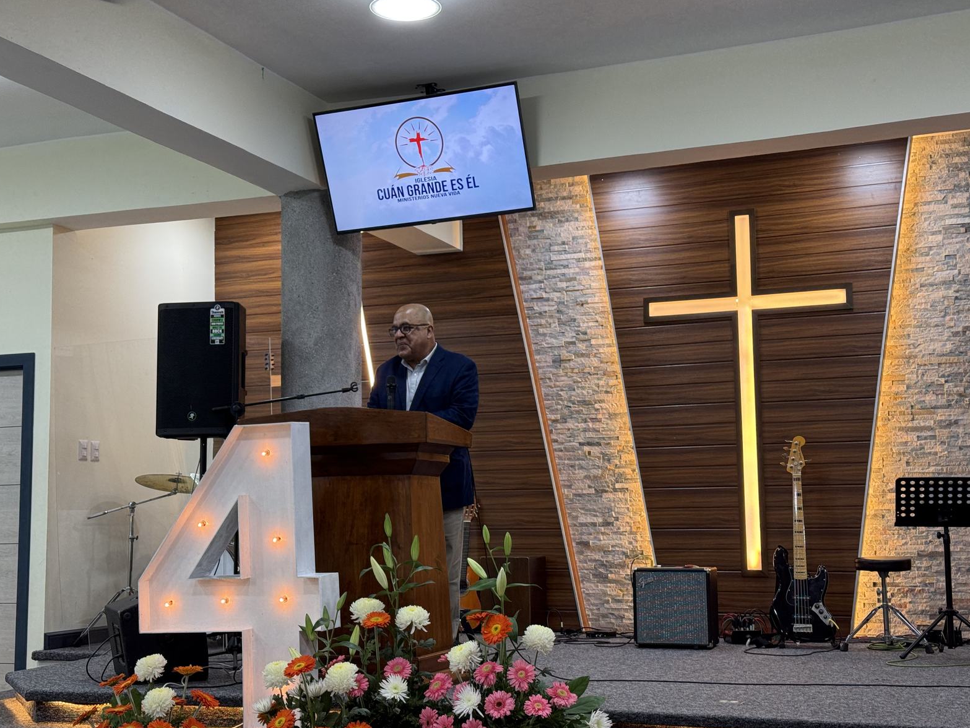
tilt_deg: +5.9
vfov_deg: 29.7
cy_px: 368
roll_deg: +1.1
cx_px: 476
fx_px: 1373
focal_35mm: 49
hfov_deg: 38.9
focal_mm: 6.76
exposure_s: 1/60
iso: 64
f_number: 1.78
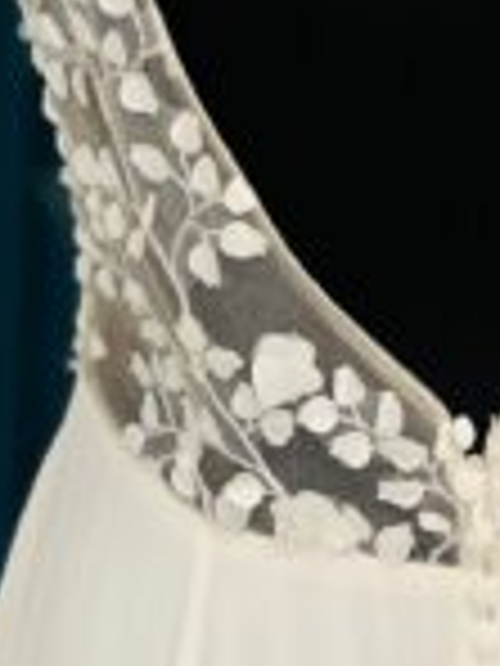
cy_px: -133
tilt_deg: -6.2
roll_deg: +1.8
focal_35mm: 75
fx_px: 1444
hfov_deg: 19.3
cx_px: 441
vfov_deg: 23.7
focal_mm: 5.1
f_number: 1.6
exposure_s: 1/100
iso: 40
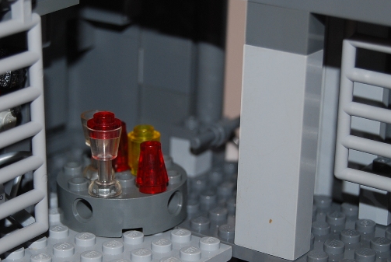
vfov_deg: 11.1
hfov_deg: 16.5
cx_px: 145
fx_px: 1349
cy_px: 156
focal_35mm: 124
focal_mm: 52
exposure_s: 1/60
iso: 200
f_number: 5.6
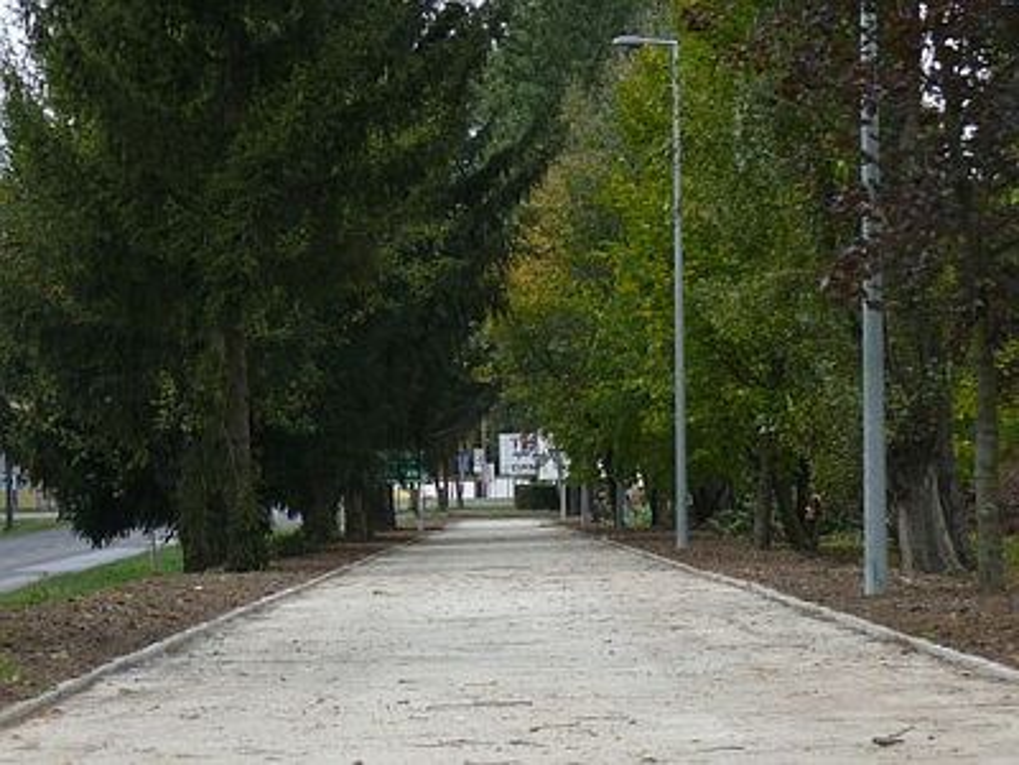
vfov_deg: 9.3
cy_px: 382
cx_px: 510
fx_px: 4681
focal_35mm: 159
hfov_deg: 12.4
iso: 100
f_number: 4
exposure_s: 1/250
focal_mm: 18.7
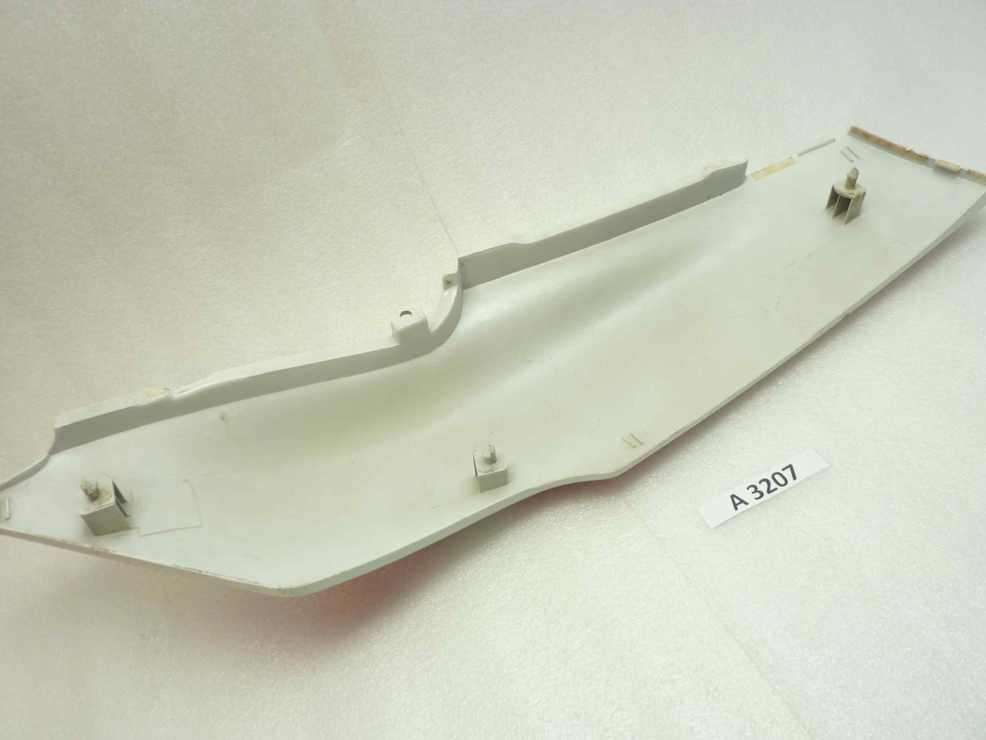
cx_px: 493
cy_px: 374
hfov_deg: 67.3
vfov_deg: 53.1
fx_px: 741
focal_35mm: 26
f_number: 3.3
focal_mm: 4.1
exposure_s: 1/15
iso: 80
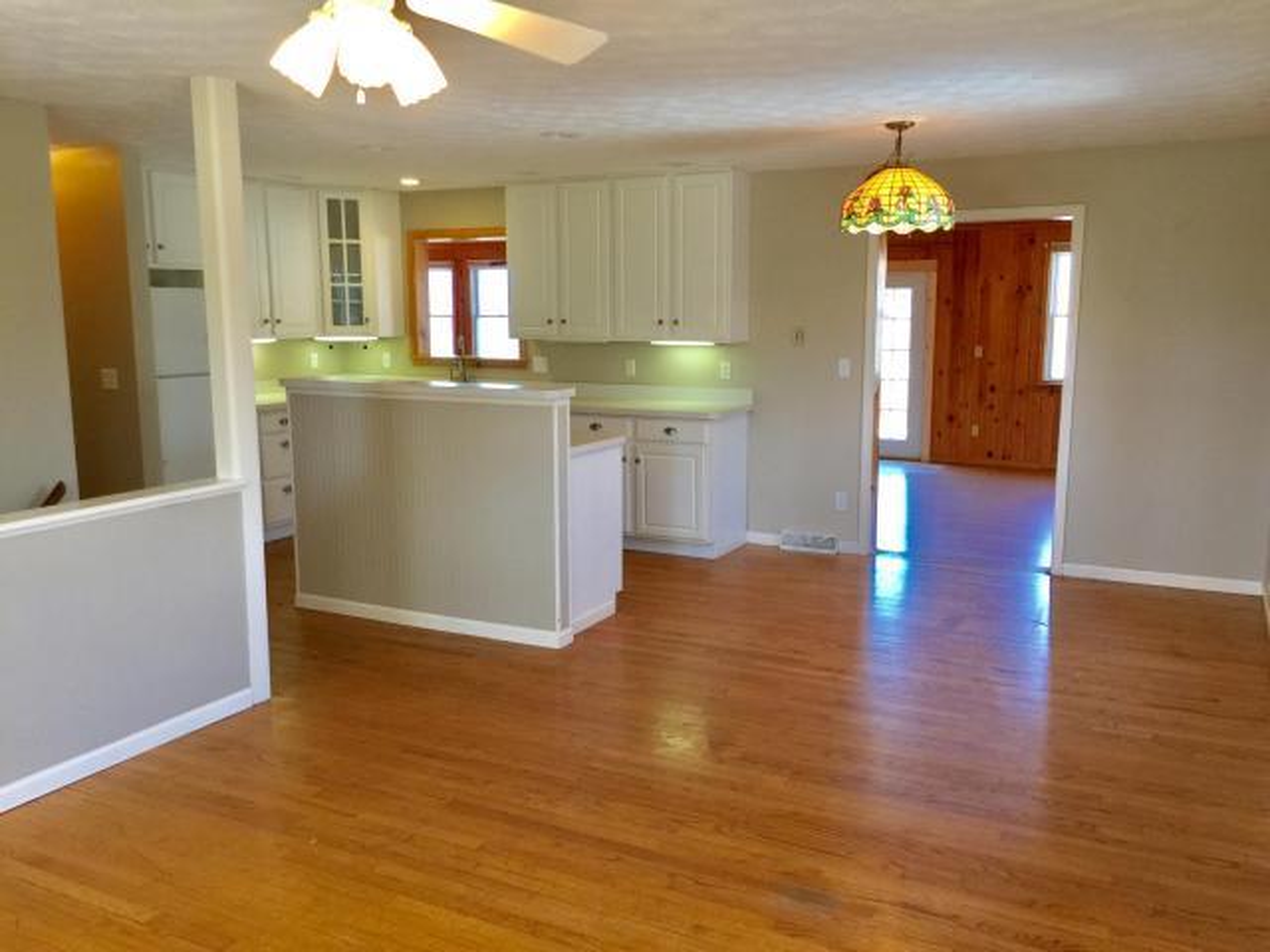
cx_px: 635
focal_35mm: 29
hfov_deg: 61.7
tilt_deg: -9.0
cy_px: 476
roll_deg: +0.2
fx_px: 1064
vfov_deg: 48.2
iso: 50
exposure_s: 1/30
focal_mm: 4.15
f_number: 2.2
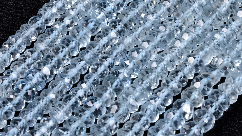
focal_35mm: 231
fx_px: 1482
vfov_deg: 5.3
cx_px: 119
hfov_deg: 9.3
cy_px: 77
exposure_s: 1/160
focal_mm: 140
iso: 250
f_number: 22
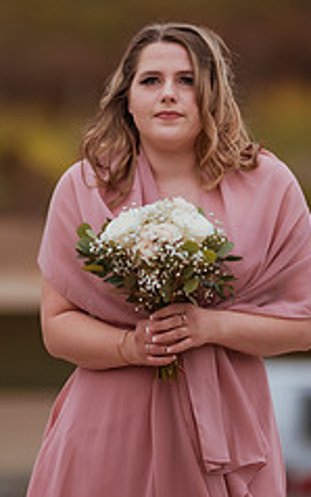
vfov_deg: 6.3
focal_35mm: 335
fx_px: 4538
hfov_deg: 3.9
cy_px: 140
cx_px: 194
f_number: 1.8
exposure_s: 1/3200
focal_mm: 135
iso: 500
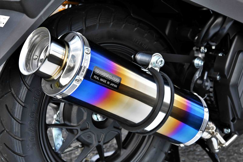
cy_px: 81
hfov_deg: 28.8
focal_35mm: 70
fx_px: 472
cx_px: 122
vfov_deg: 19.4
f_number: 13
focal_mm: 70
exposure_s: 1/200
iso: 800
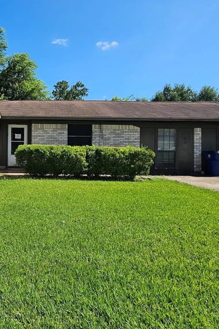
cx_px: 15
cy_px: 141
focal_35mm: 24
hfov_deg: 47.0
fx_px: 219
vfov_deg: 73.3
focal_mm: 2.2
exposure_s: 1/2327
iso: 50
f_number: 2.2
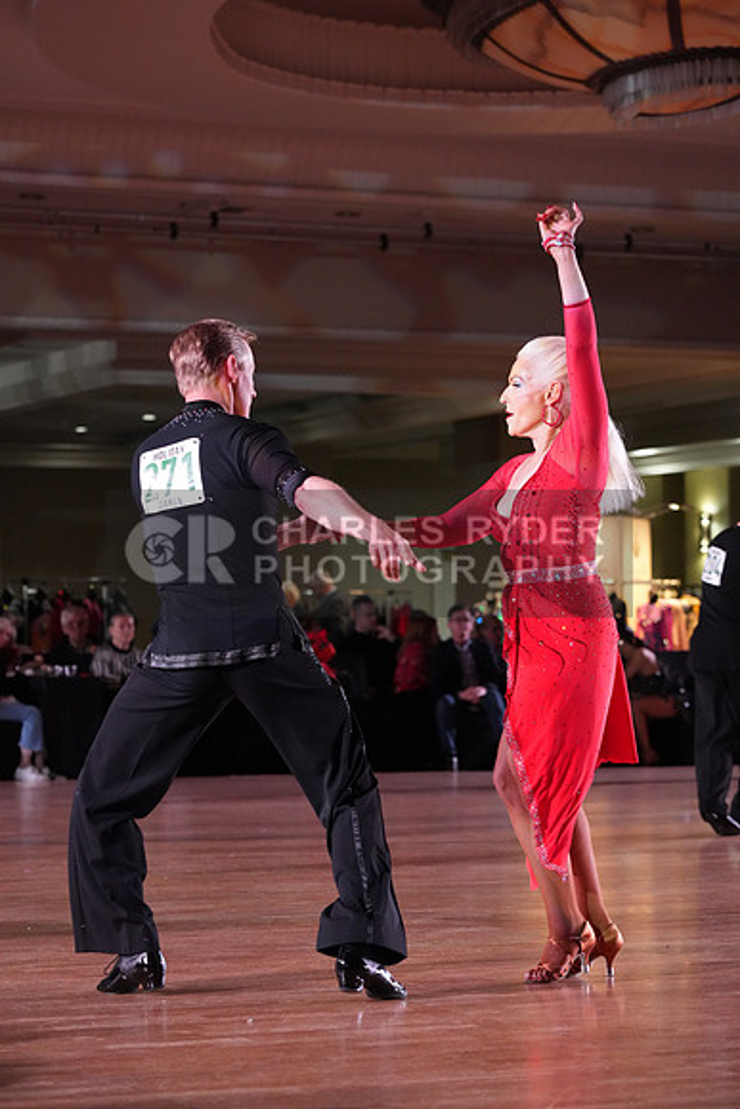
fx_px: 3235
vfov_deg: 19.5
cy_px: 554
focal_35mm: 105
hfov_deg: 13.0
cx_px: 370
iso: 5000
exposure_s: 1/320
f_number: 5
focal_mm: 105
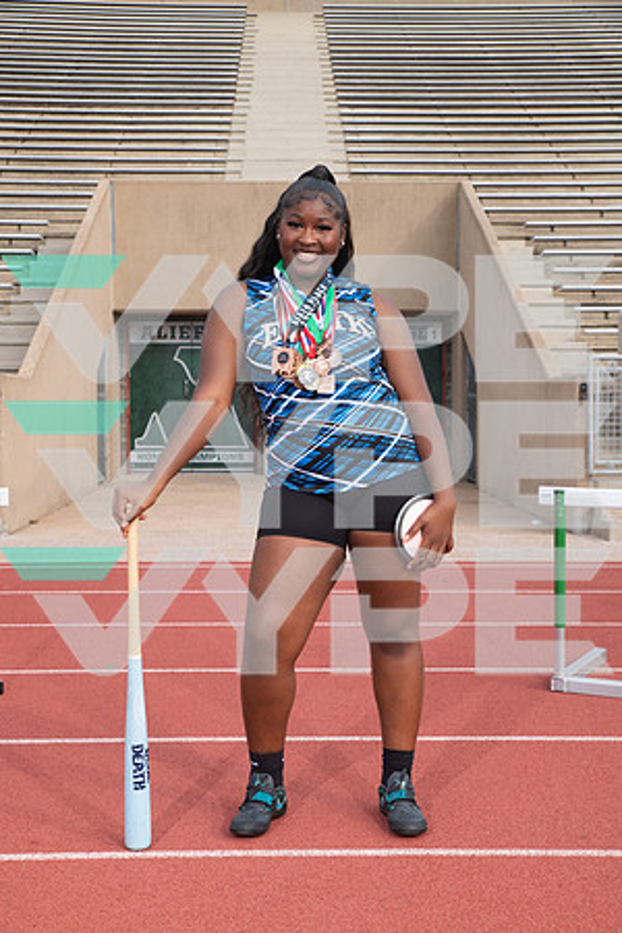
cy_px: 466
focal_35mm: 52
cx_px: 311
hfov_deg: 26.0
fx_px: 1348
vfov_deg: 38.2
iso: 160
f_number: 8
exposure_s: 1/320
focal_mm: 52
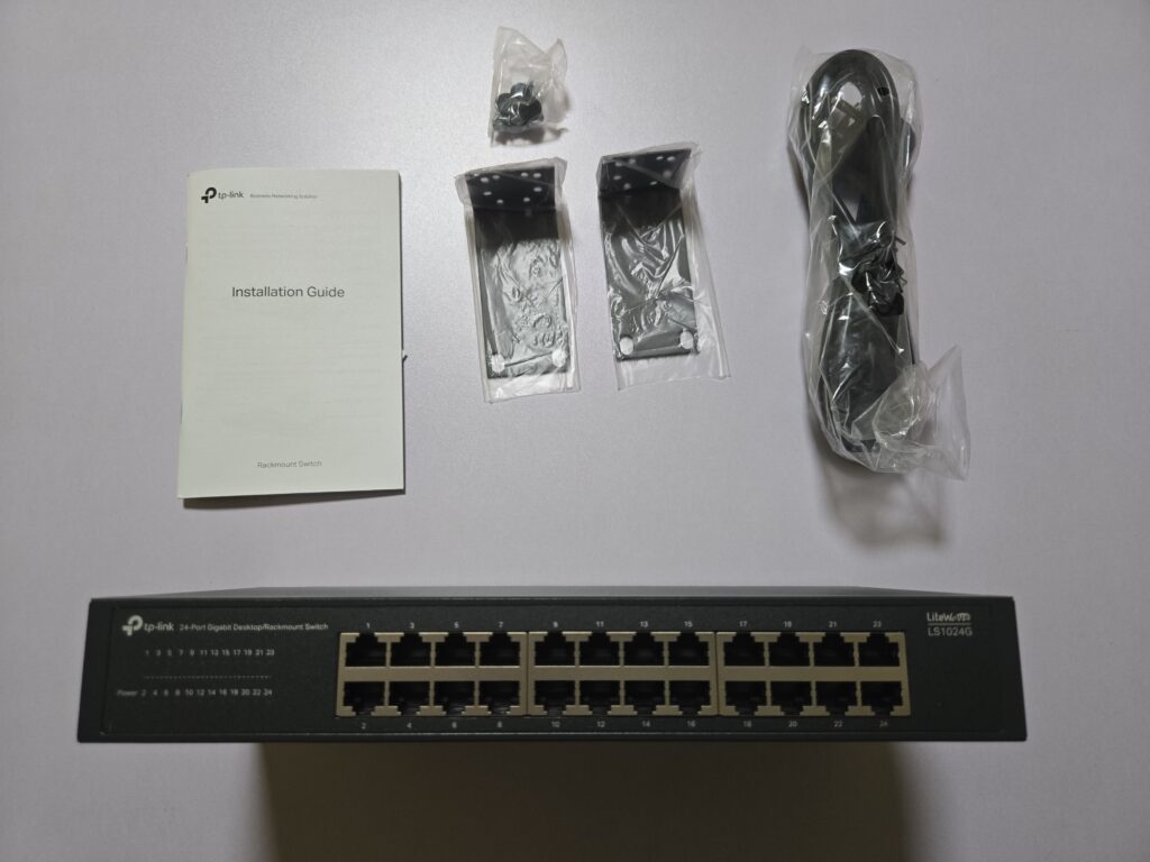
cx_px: 575
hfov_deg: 73.9
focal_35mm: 23
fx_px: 764
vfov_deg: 58.9
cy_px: 431
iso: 250
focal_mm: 5.4
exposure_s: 1/100
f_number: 1.8
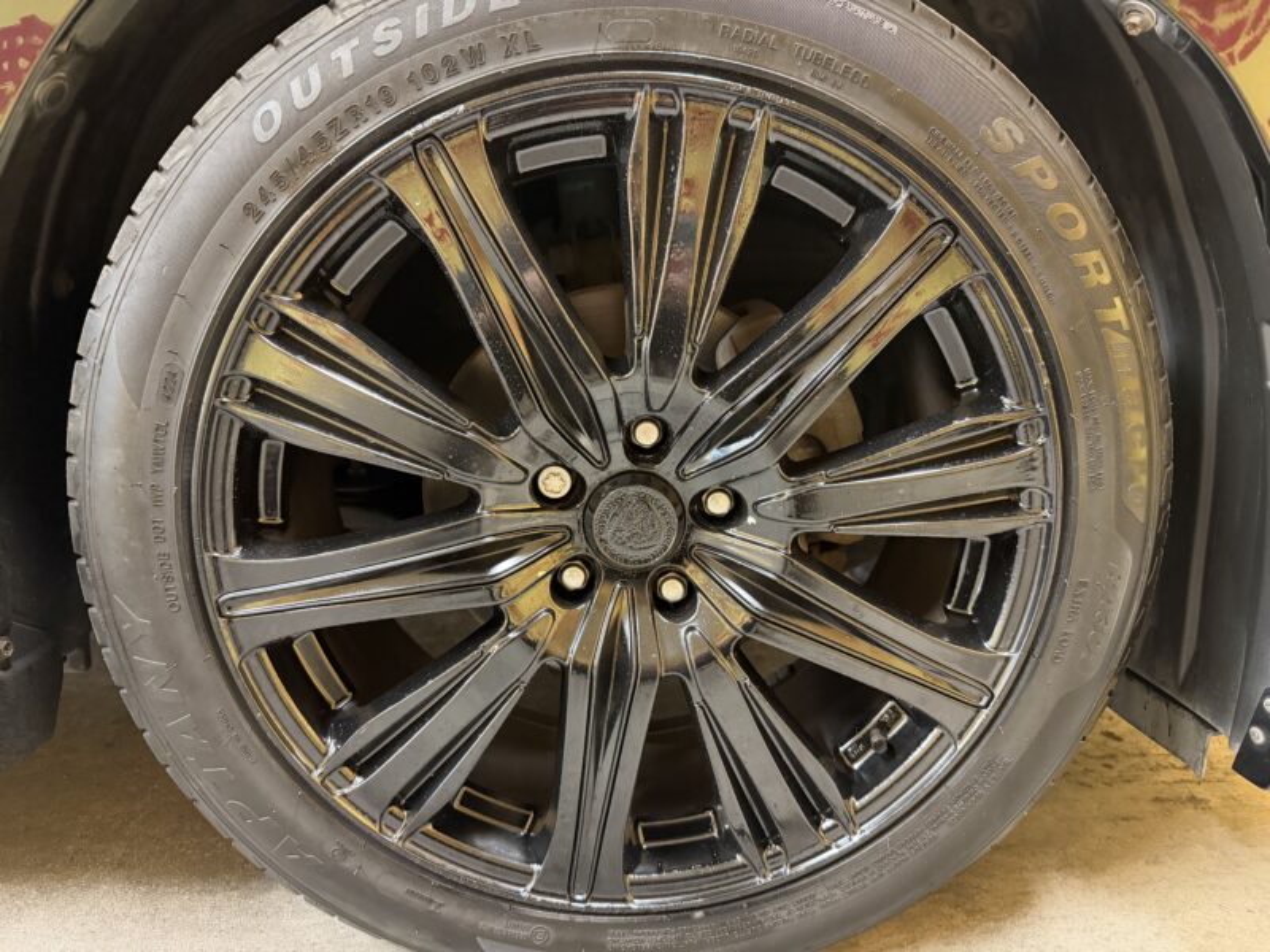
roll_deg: -0.2
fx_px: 881
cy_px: 476
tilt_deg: -12.9
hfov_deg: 71.6
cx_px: 635
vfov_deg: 56.8
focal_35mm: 24
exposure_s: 1/33
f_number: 1.78
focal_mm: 6.76
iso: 1000
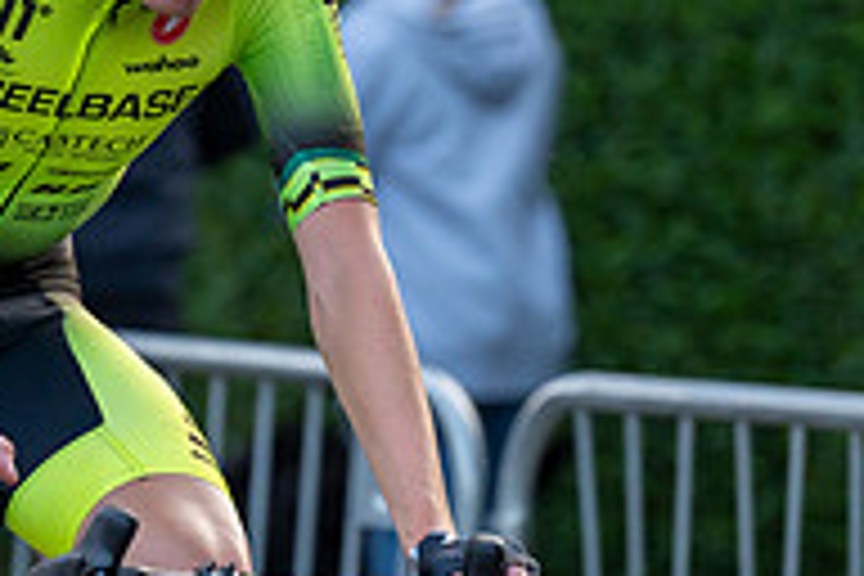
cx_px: 234
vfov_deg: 3.0
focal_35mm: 458
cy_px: -2
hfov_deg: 4.5
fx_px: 10991
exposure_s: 1/1000
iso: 1250
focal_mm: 152
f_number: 2.8
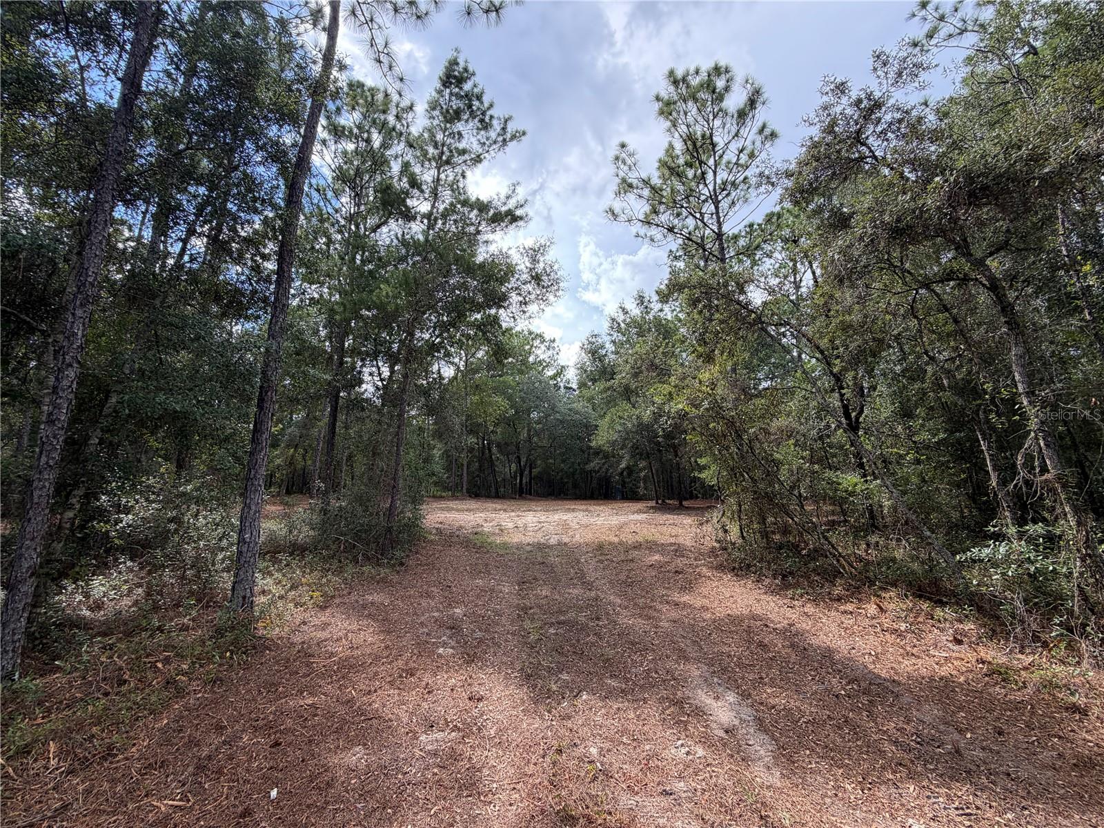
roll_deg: +0.0
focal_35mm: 14
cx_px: 552
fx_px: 446
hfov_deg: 102.1
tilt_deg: +11.8
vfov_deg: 85.7
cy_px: 414
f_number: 2.2
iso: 50
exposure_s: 1/349
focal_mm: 2.22
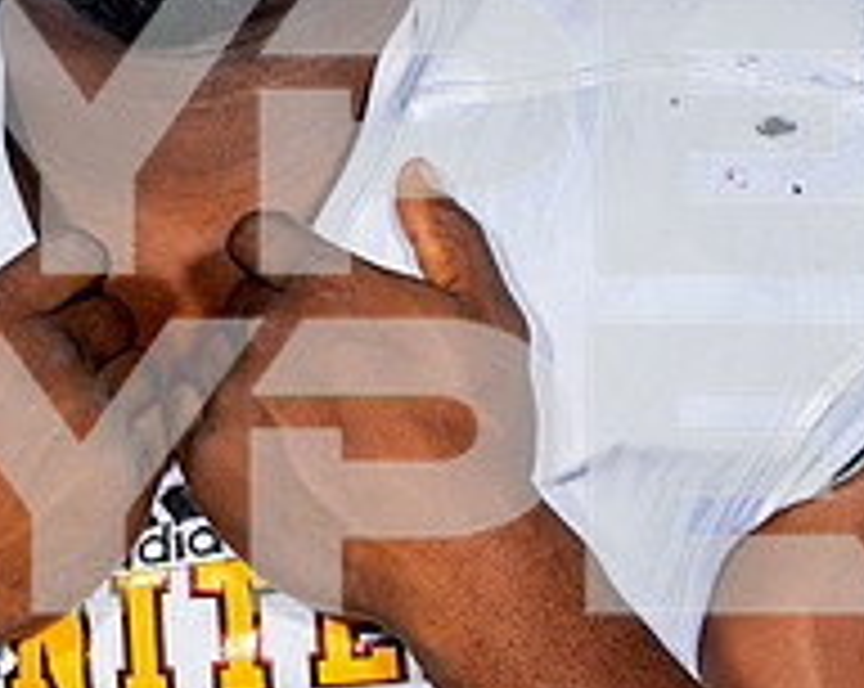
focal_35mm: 212
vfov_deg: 7.3
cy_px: 126
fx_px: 5413
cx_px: 219
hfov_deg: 9.1
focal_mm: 64
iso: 125
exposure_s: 1/125
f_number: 9
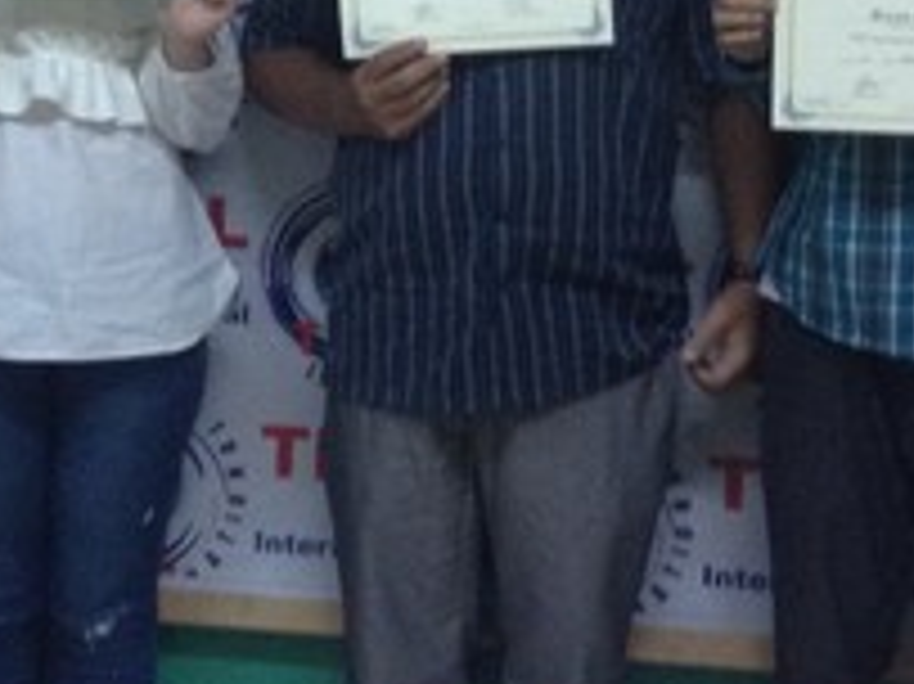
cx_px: 50
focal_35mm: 138
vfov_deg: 10.6
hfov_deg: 14.1
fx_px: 3642
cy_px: -58
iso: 250
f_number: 2.4
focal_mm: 4.28
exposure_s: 1/20
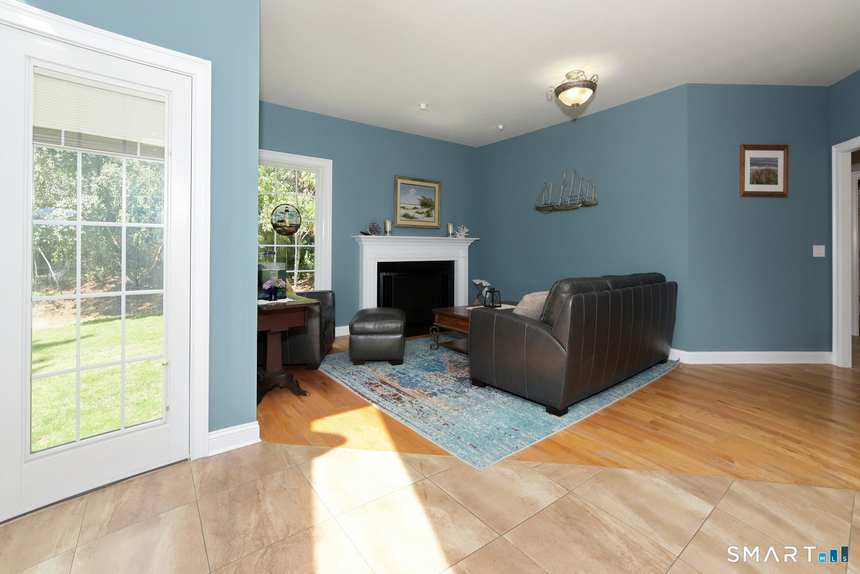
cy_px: 287
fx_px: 335
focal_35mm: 14
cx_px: 430
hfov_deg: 104.2
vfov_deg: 81.3
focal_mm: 14
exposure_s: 1/125
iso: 400
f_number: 8
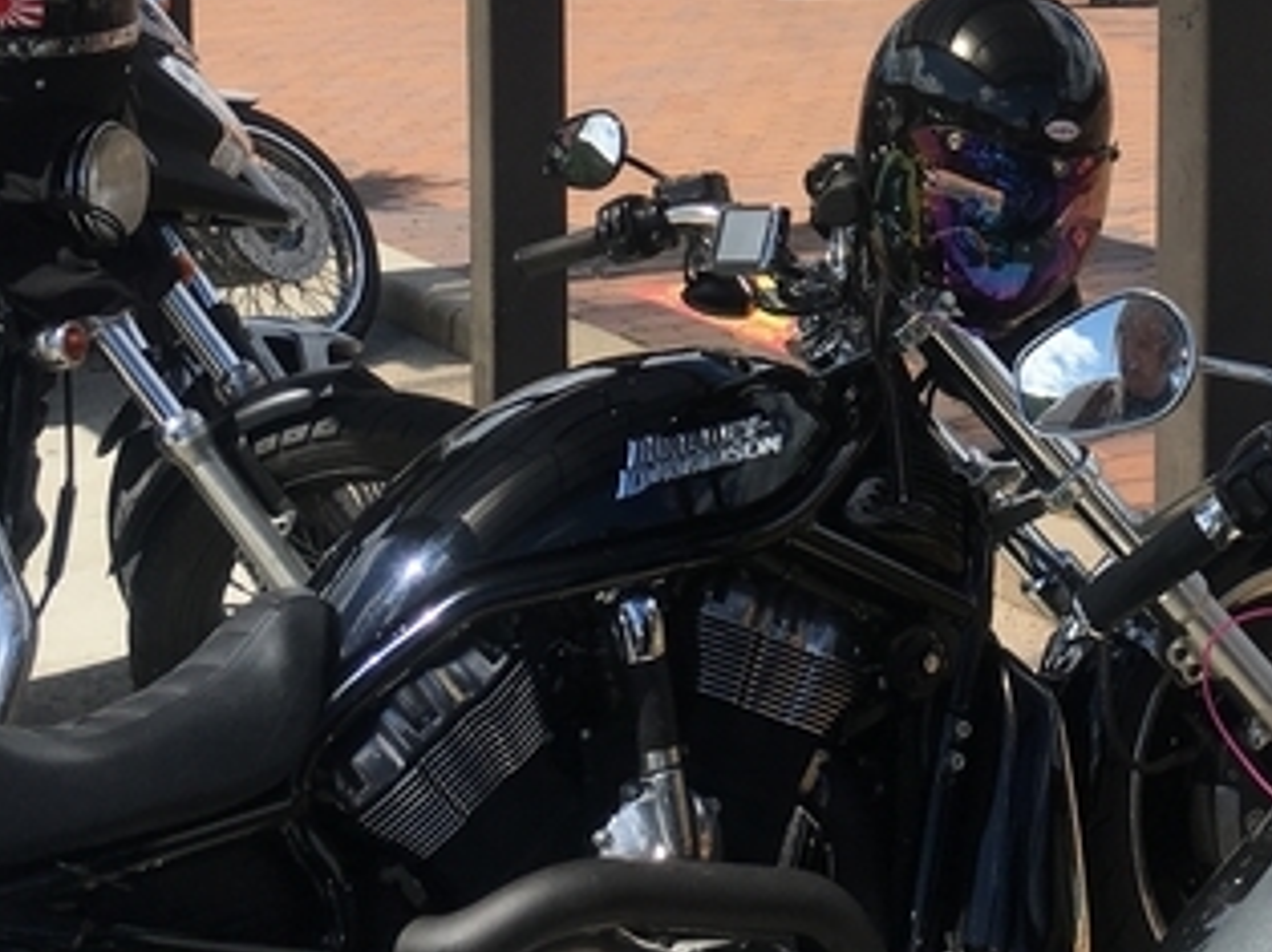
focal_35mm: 74
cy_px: -8
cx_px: 1033
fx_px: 2717
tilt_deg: -5.2
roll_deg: +0.5
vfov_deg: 19.3
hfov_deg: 25.8
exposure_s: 1/1789
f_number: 2.2
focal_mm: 4.15
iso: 25
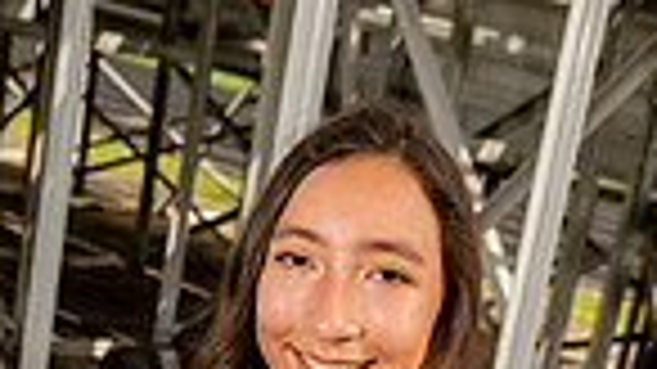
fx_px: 1968
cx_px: 306
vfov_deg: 9.4
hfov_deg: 19.0
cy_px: 936
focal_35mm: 113
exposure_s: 1/250
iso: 100
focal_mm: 35
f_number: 5.6
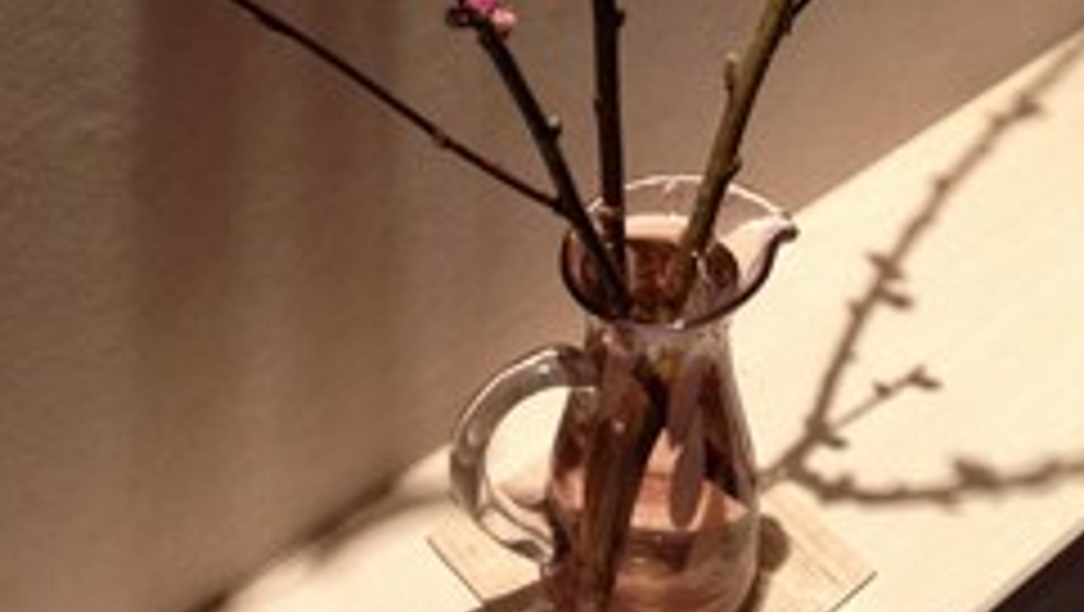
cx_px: 526
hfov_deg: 26.8
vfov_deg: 14.8
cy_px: -137
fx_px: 2272
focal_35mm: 79
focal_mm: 4.28
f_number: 2.4
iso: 125
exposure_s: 1/20
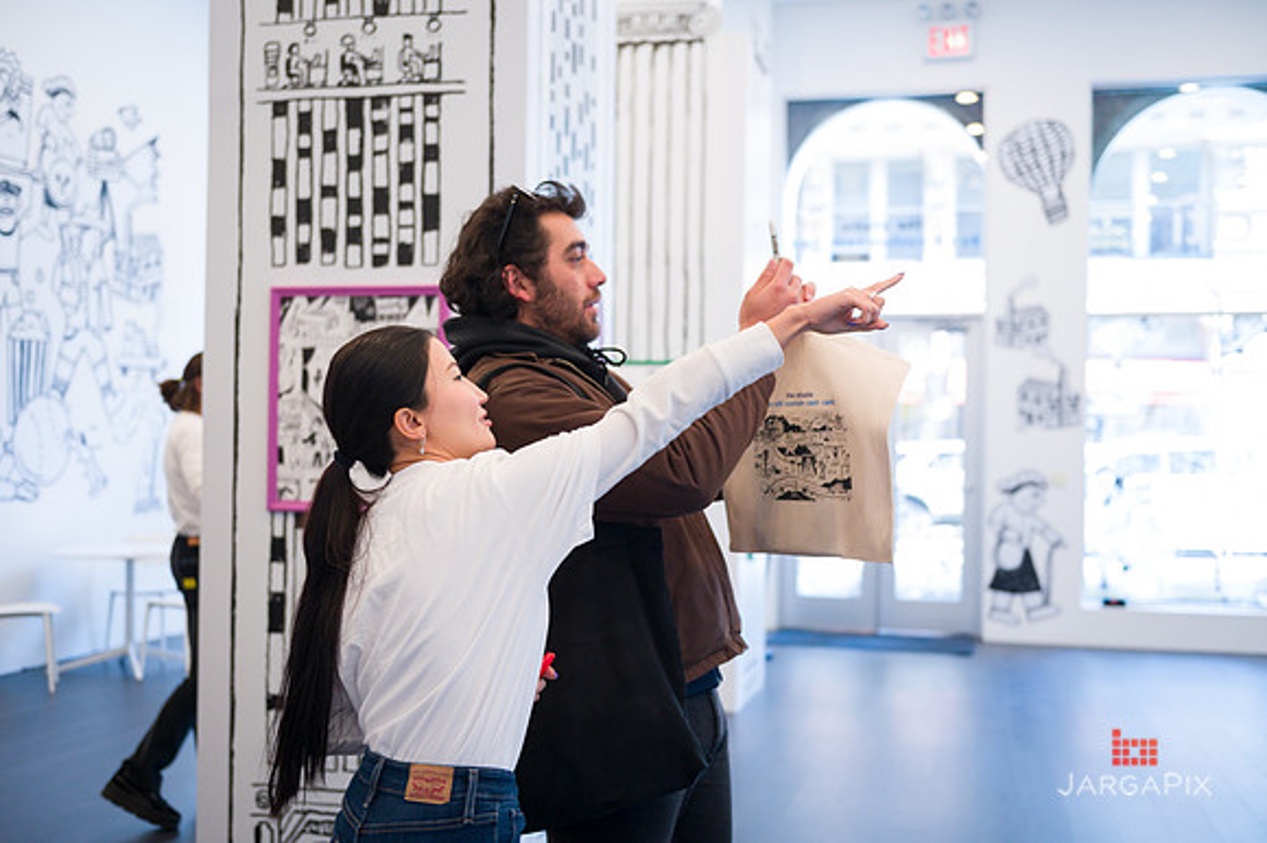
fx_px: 1407
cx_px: 634
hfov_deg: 48.5
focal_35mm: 40
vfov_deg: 33.4
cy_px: 422
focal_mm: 40
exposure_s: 1/200
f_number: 3.5
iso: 2000
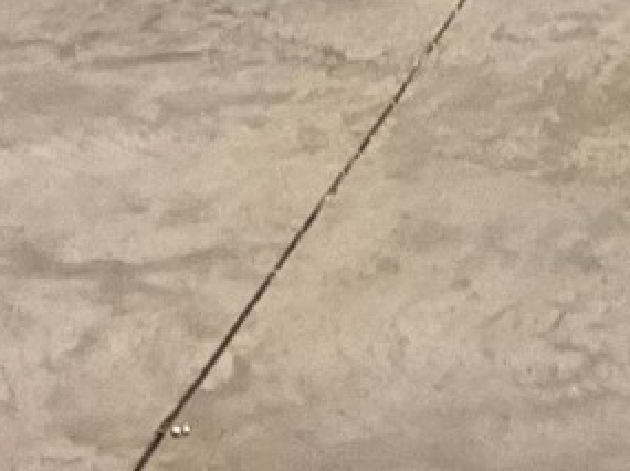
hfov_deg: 11.3
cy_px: -467
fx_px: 2963
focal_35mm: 163
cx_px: 1103
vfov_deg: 8.6
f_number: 1.8
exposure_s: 1/60
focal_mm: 3
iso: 160
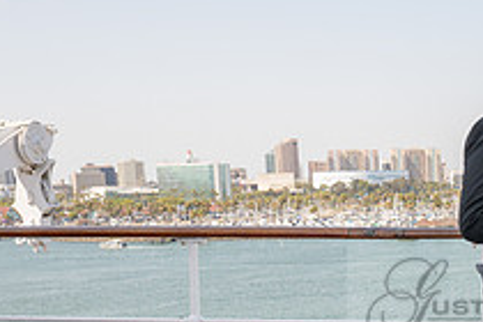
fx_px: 1020
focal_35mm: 76
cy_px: 300
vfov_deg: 17.6
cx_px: 547
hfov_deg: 24.6
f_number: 9
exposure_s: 1/200
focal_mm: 27.5
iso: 200
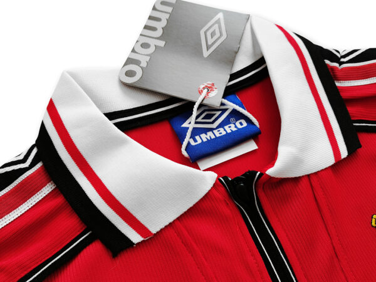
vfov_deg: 46.8
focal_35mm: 30
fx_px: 326
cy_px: 141
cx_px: 188
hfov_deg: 60.0
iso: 50
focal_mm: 5.58
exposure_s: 1/129
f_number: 1.8
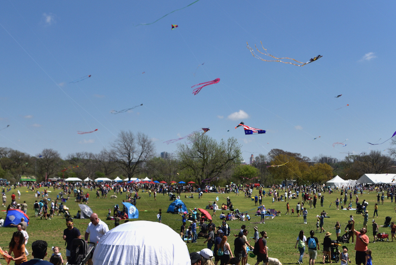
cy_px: 162
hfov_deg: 41.8
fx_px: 506
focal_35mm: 46
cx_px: 114
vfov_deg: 29.2
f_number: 3.5
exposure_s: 1/2500
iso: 100
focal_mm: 28
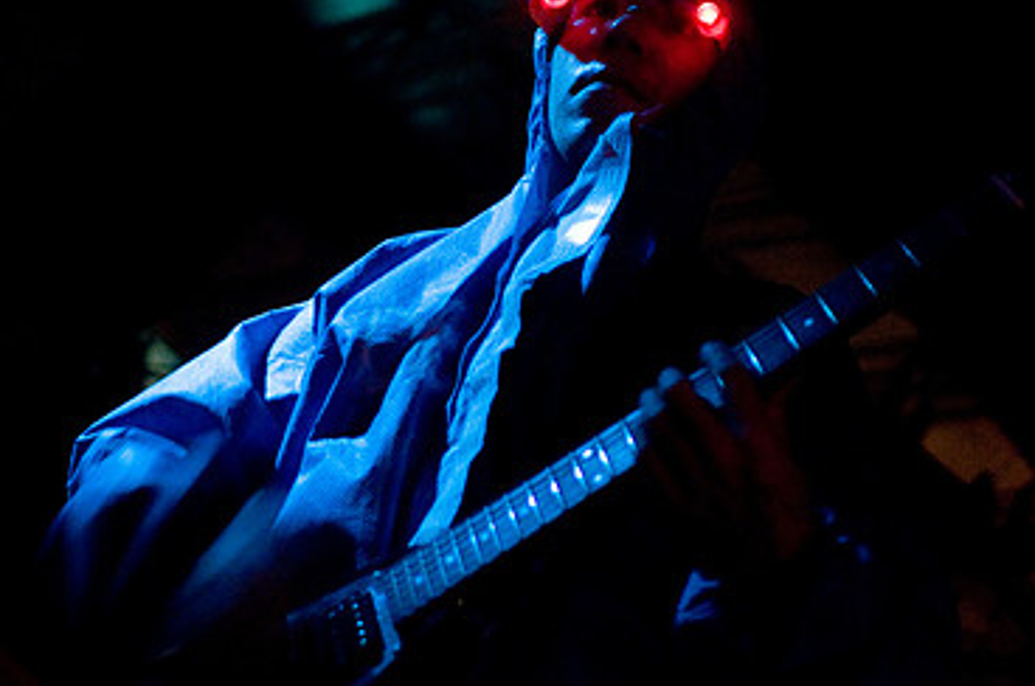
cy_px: 305
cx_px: 472
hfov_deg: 28.5
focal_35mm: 71
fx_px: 2038
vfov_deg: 19.1
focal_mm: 30
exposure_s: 1/40
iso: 1250
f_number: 1.8
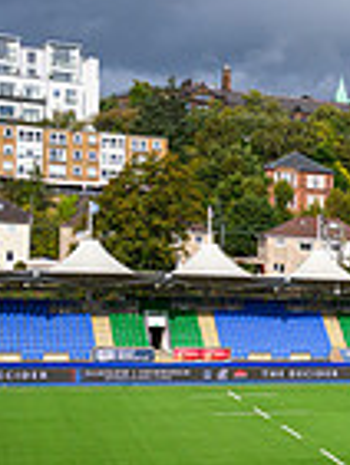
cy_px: 322
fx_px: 1279
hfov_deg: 11.9
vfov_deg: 20.5
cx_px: 901
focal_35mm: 95
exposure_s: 1/2500
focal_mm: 24
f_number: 4.5
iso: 500
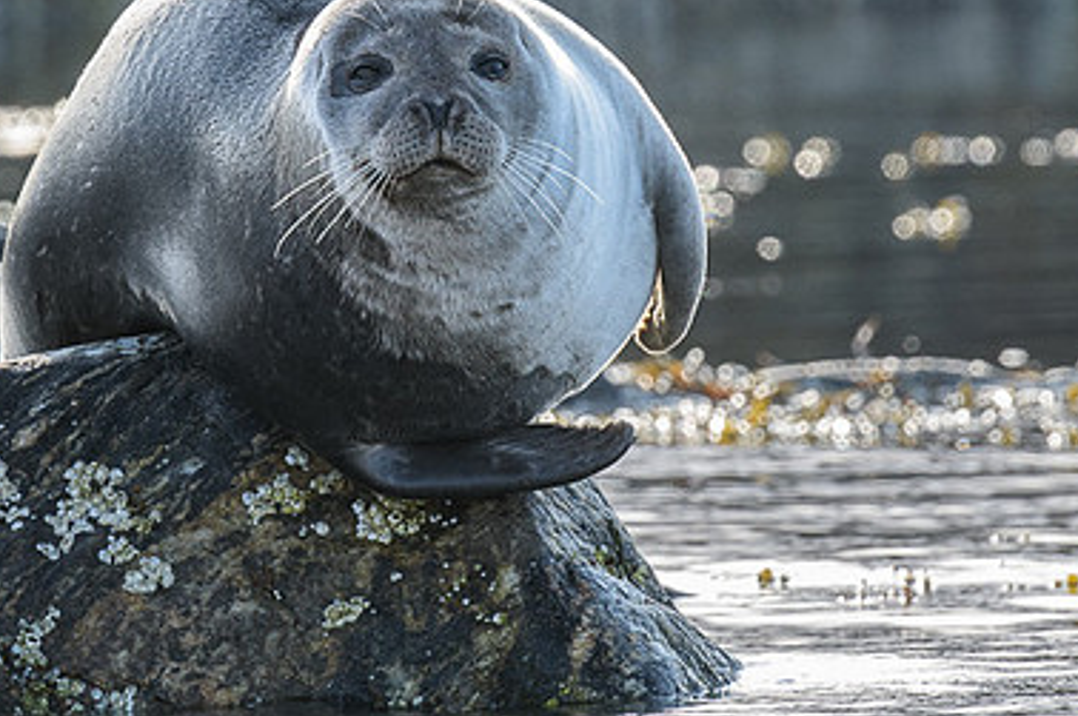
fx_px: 37860
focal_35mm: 1266
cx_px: 241
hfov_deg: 1.6
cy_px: -210
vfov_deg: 1.1
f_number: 8
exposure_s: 1/640
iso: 800
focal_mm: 450
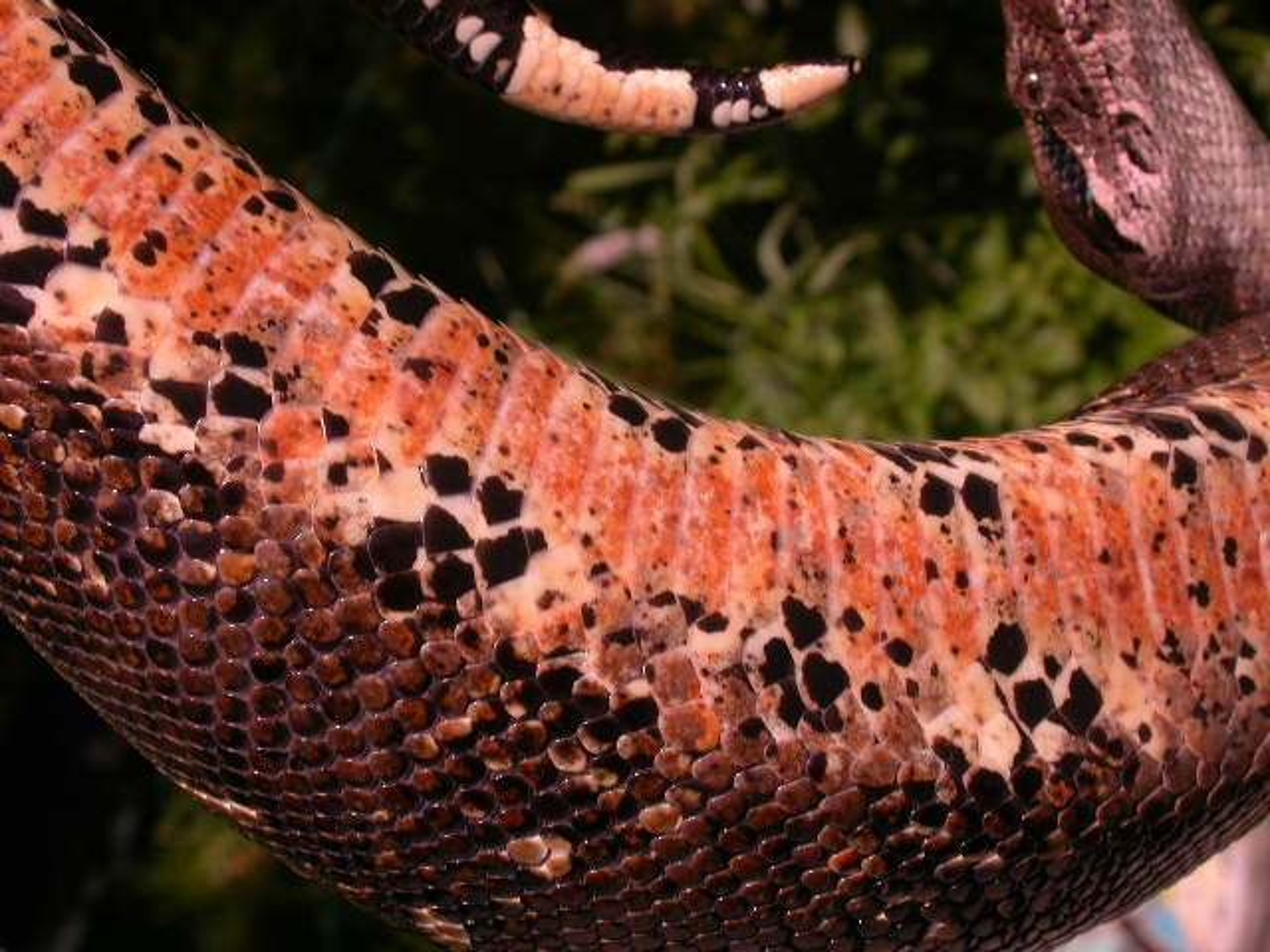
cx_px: 635
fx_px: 3706
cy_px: 476
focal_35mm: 101
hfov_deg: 19.4
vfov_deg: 14.6
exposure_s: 1/466
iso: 100
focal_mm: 20.9
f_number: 5.7
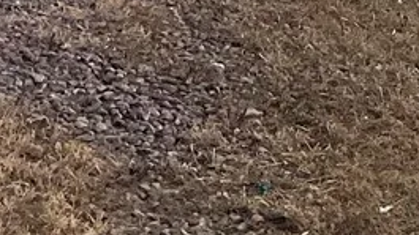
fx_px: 1355
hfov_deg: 17.5
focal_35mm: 122
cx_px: 310
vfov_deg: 8.8
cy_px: -366
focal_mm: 3
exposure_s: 1/236
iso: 16
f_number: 1.8
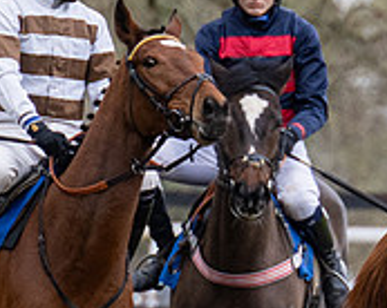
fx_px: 21669
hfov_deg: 1.0
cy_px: 171
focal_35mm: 1894
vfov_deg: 0.8
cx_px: 853
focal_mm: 280
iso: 640
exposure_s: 1/640
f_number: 4
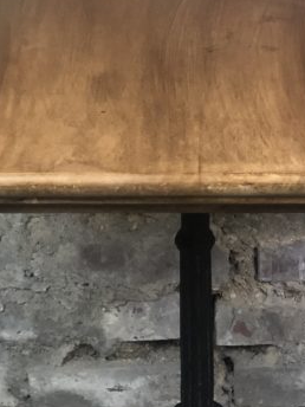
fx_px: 1821
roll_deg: -0.4
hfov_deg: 9.6
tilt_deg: -29.3
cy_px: 383
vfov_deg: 12.6
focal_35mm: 155
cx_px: 206
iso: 125
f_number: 2.4
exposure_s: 1/50
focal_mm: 6
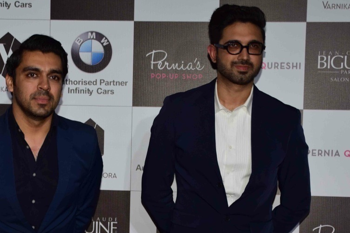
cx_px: 131
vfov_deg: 12.5
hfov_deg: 18.7
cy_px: 176
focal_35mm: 109
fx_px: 1060
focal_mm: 42
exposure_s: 1/160
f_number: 5.6
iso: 400
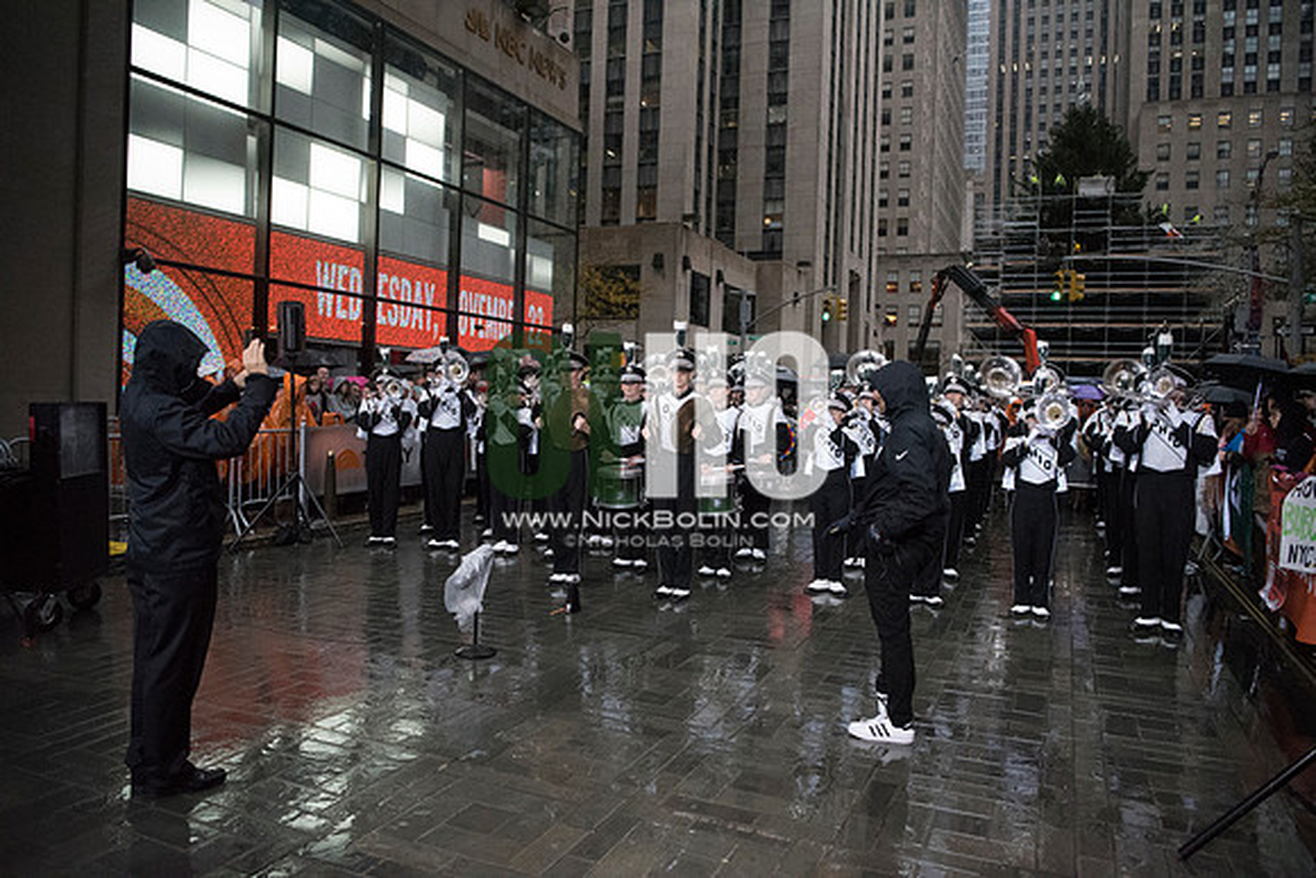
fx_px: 987
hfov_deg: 67.4
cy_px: 439
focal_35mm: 27
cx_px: 658
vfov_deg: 48.0
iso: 10000
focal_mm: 27
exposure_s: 1/4000
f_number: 2.8
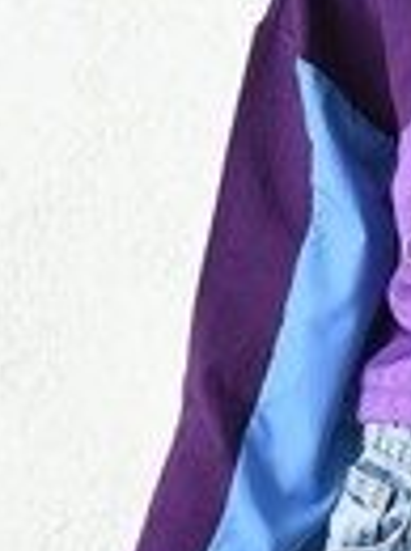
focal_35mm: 220
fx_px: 3494
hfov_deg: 6.7
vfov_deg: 9.0
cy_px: 119
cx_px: 525
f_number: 5.6
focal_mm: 55
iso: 100
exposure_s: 1/160
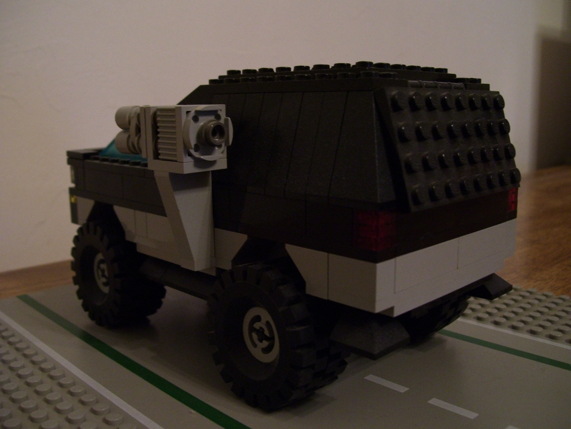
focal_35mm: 37
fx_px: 610
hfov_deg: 50.1
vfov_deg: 38.7
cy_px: 214
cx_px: 286
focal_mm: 6
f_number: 2.7
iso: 160
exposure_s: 1/8
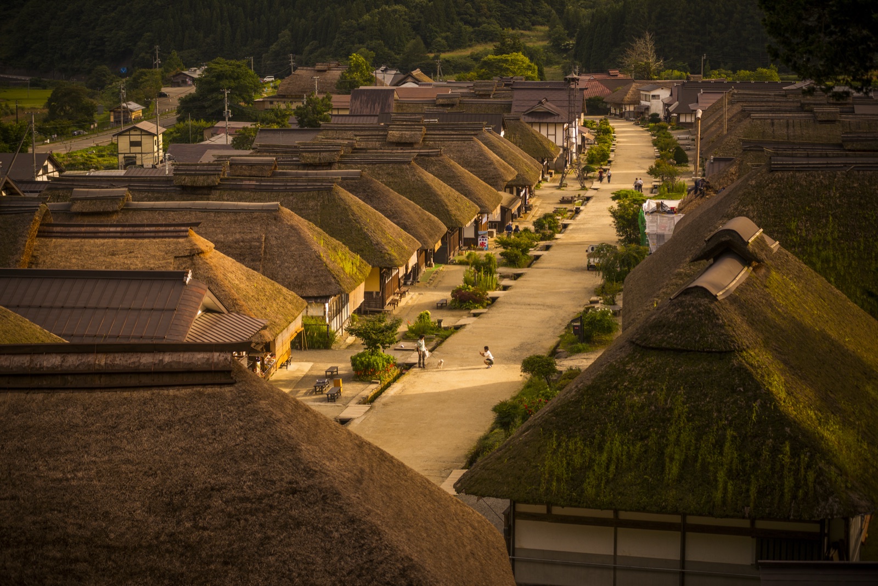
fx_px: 1903
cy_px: 293
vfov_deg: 17.5
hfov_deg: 26.0
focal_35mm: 78
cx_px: 439
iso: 640
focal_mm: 78
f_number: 3.5
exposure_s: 1/640
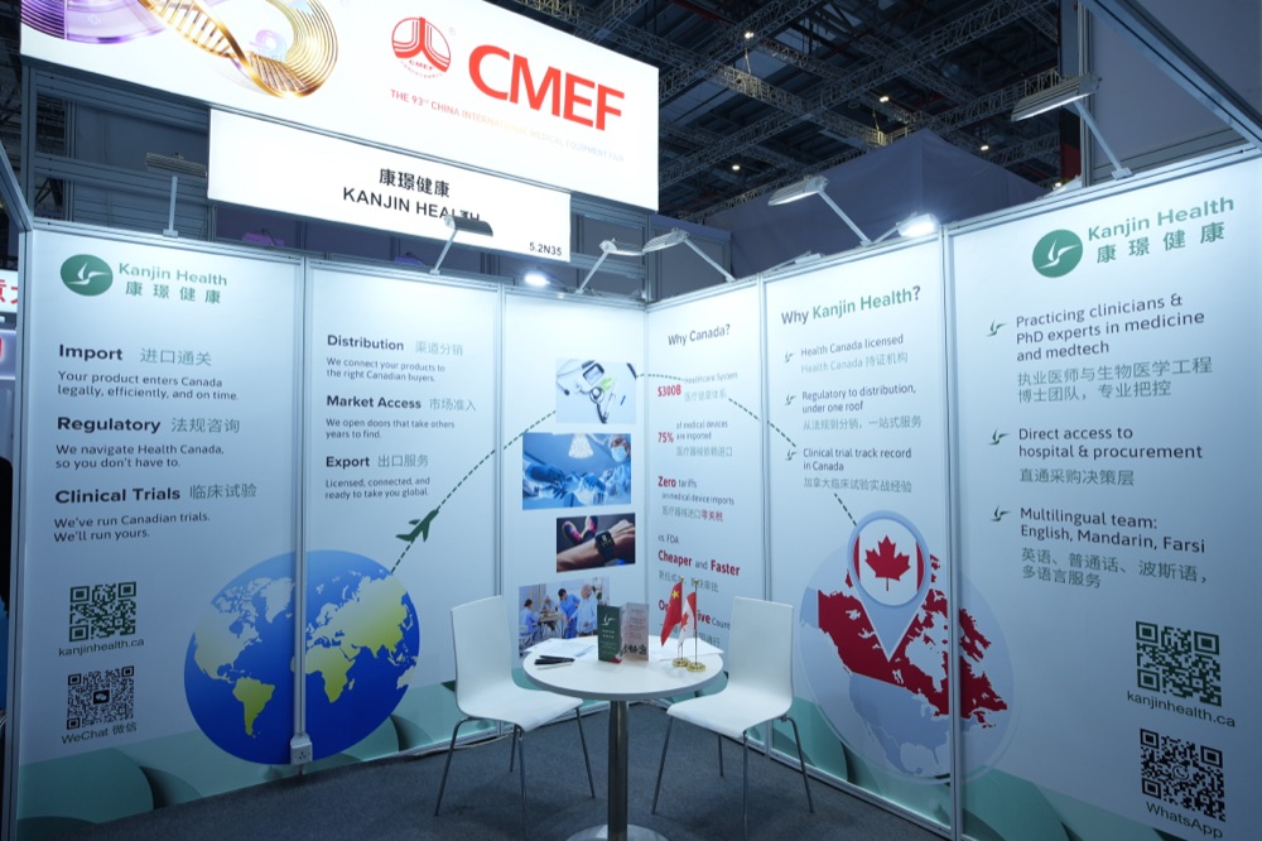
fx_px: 666
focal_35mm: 19
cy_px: 420
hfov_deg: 86.9
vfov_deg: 64.5
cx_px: 631
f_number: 4
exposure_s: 1/60
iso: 100
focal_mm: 13
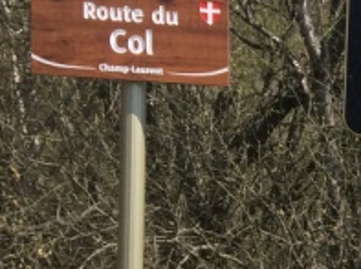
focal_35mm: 151
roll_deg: -4.0
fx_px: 1572
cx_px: 724
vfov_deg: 9.5
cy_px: 415
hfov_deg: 11.7
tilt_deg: -6.0
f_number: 2.2
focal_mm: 4.15
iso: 32
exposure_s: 1/1414
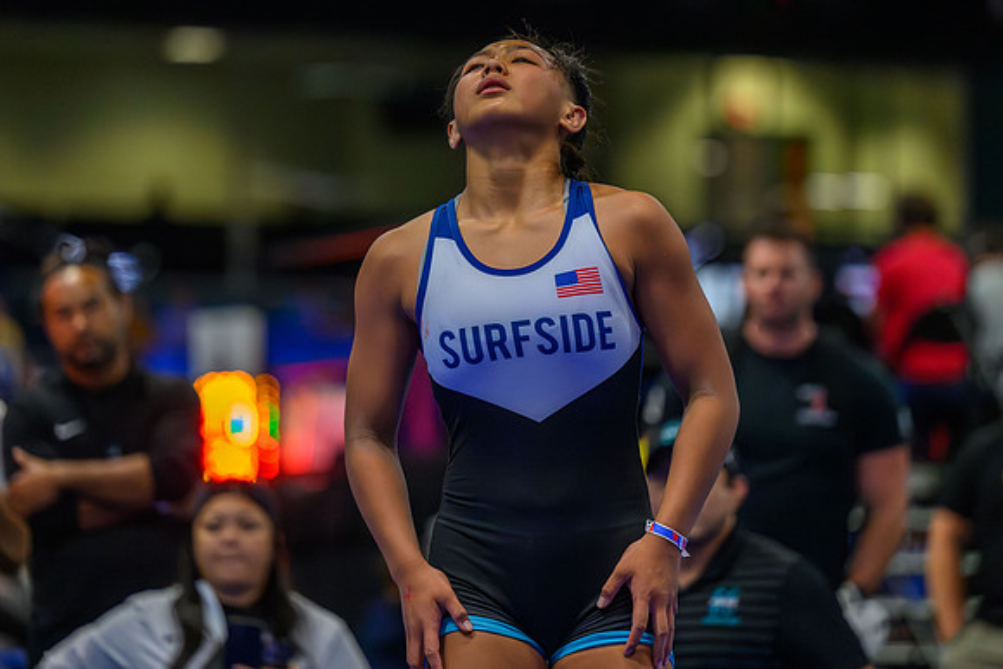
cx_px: 511
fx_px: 5757
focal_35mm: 207
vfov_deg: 6.7
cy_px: 237
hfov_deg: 10.0
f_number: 2.8
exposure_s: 1/800
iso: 12800
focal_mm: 160
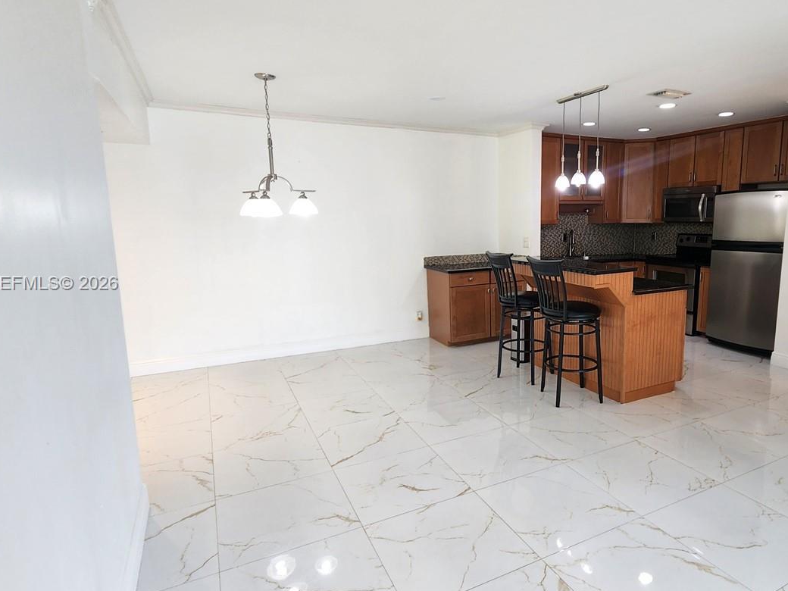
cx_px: 488
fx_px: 455
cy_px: 284
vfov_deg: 65.9
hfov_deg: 80.4
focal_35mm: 20
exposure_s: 1/60
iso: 125
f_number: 2.2
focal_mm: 2.2
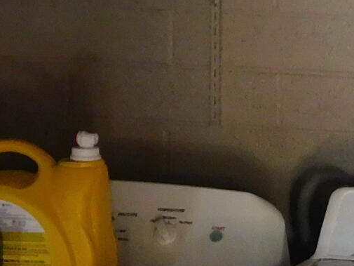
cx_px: 546
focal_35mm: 214
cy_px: 350
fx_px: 2189
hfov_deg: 9.0
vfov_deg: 6.9
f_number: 3.5
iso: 400
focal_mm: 6.3
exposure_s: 1/13
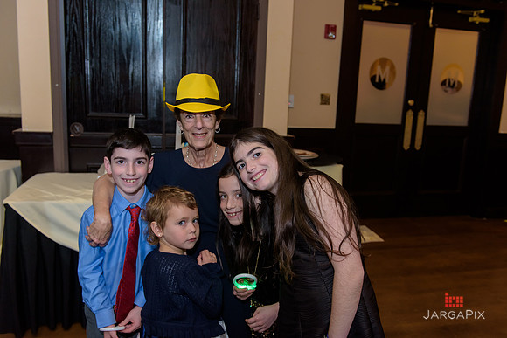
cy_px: 169
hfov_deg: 60.3
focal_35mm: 31
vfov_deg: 42.3
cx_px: 254
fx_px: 437
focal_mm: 31
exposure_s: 1/125
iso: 1250
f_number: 3.2
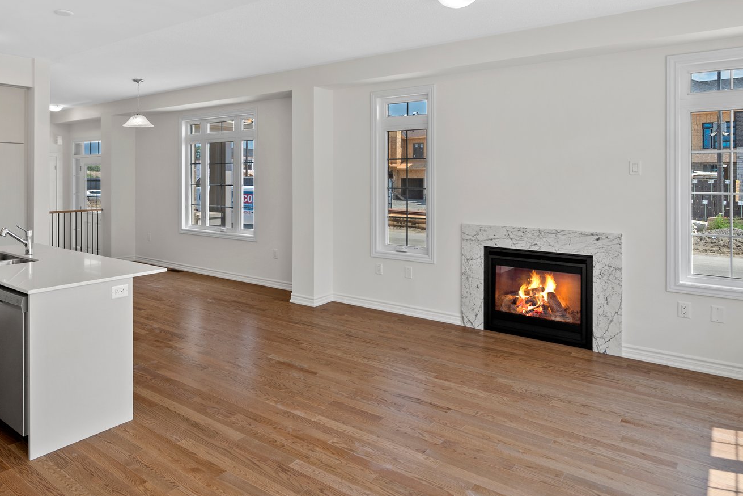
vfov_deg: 50.7
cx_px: 237
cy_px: 182
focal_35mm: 25
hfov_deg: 69.1
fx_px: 516
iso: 250
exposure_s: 1/30
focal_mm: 16
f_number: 5
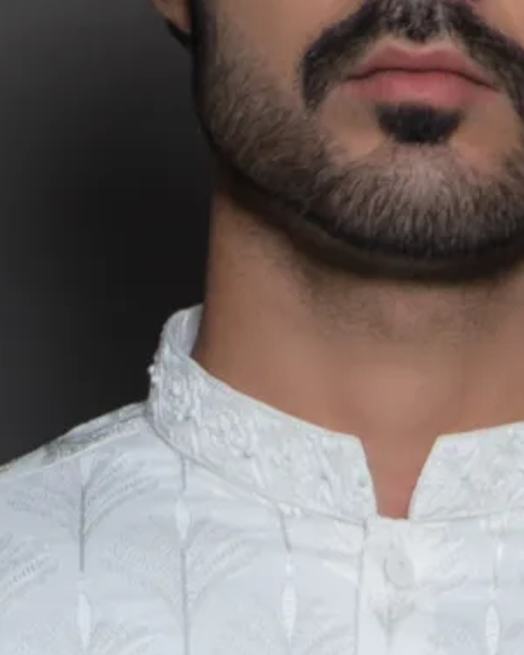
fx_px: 10201
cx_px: 343
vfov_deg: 3.6
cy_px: 1474
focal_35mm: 526
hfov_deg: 2.9
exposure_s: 1/250
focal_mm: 55
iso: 200
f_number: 4
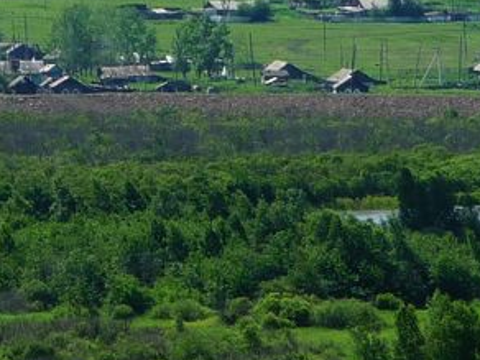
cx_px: 130
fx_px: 12508
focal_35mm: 902
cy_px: -199
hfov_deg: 2.2
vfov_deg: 1.6
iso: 100
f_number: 4.8
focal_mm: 32.3
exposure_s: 1/640
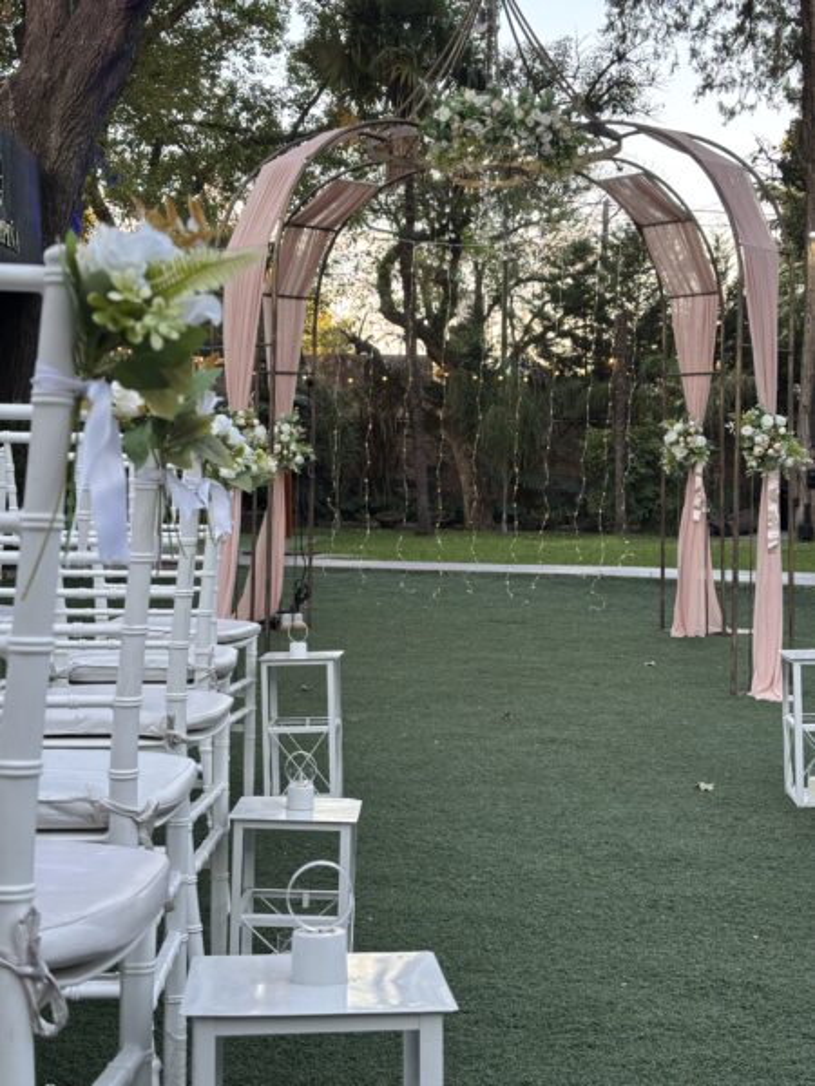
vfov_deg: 36.8
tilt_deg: -3.1
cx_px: 408
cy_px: 543
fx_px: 1632
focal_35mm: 52
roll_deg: -1.4
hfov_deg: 28.0
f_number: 1.6
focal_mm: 5.96
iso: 25
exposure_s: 1/50
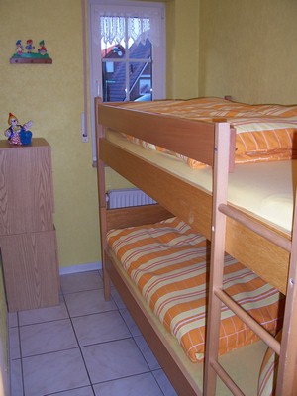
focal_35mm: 34
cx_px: 148
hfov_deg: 41.8
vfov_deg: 54.0
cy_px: 198
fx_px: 389
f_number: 2.7
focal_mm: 5.6
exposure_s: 1/60
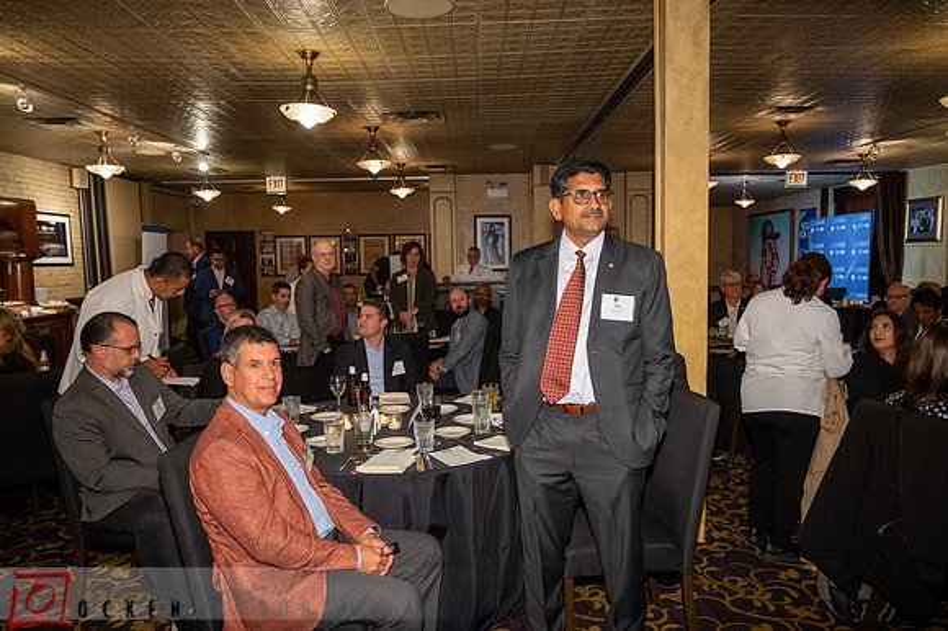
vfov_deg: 47.1
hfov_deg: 66.4
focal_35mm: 28
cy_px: 316
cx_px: 474
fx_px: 724
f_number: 4
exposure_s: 1/100
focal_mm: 27.5
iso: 2500
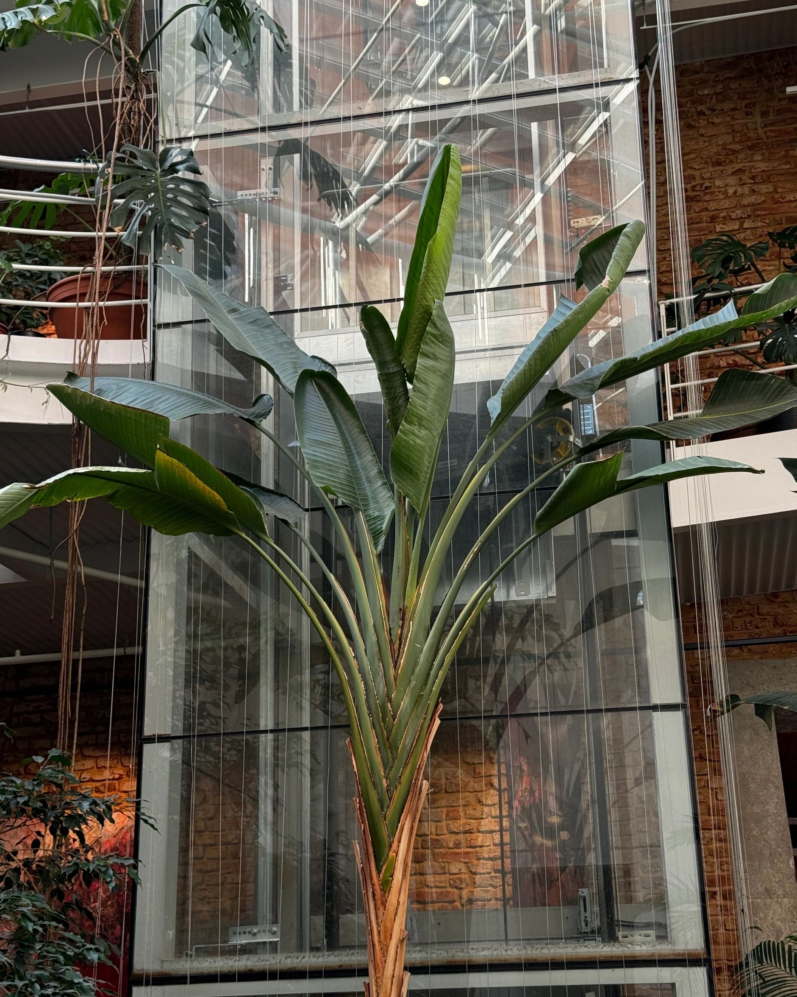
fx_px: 1504
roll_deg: +2.1
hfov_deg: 29.7
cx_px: 404
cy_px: 529
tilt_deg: +18.4
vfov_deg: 36.6
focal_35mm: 51
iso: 80
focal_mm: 6.76
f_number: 1.78
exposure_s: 1/170
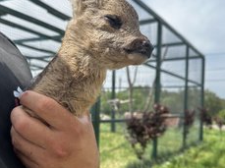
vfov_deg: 33.9
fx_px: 273
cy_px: 115
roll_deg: -2.9
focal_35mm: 42
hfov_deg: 44.5
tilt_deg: -1.0
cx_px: 85
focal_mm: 6.86
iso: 80
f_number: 1.78
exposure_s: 1/1949
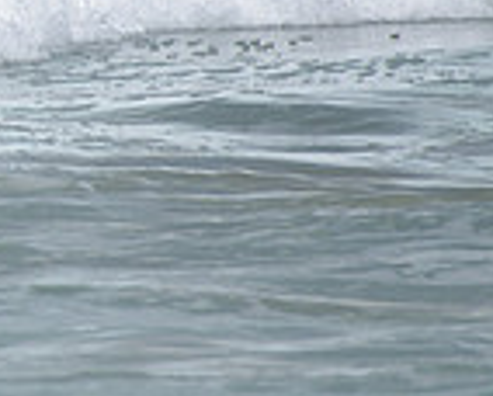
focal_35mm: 1917
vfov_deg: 0.8
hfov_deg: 1.0
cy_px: -99
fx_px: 28009
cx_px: -347
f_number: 5.6
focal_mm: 500
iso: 180
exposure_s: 1/2000
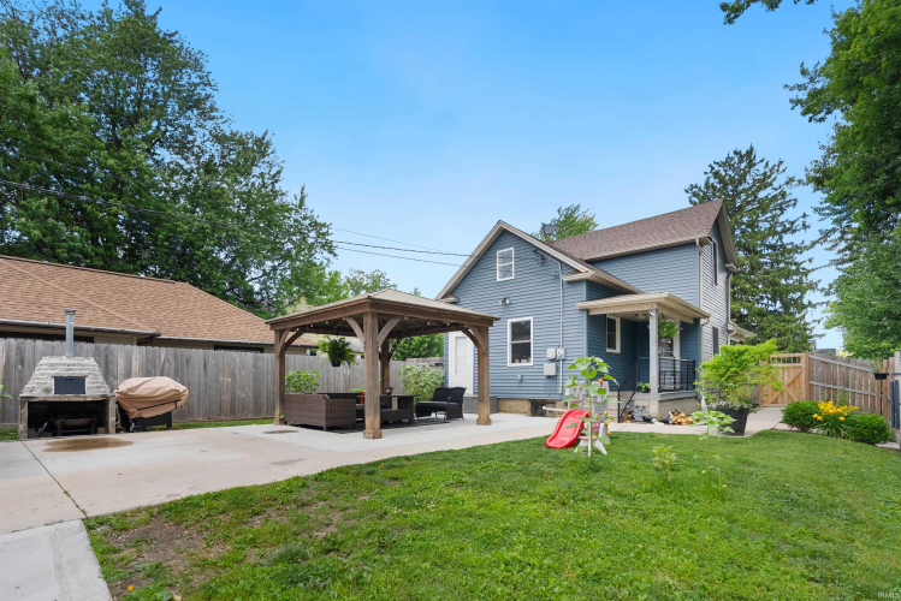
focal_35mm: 16
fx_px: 401
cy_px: 300
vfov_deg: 73.8
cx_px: 450
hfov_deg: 96.7
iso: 100
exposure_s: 1/400
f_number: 2.8
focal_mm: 16
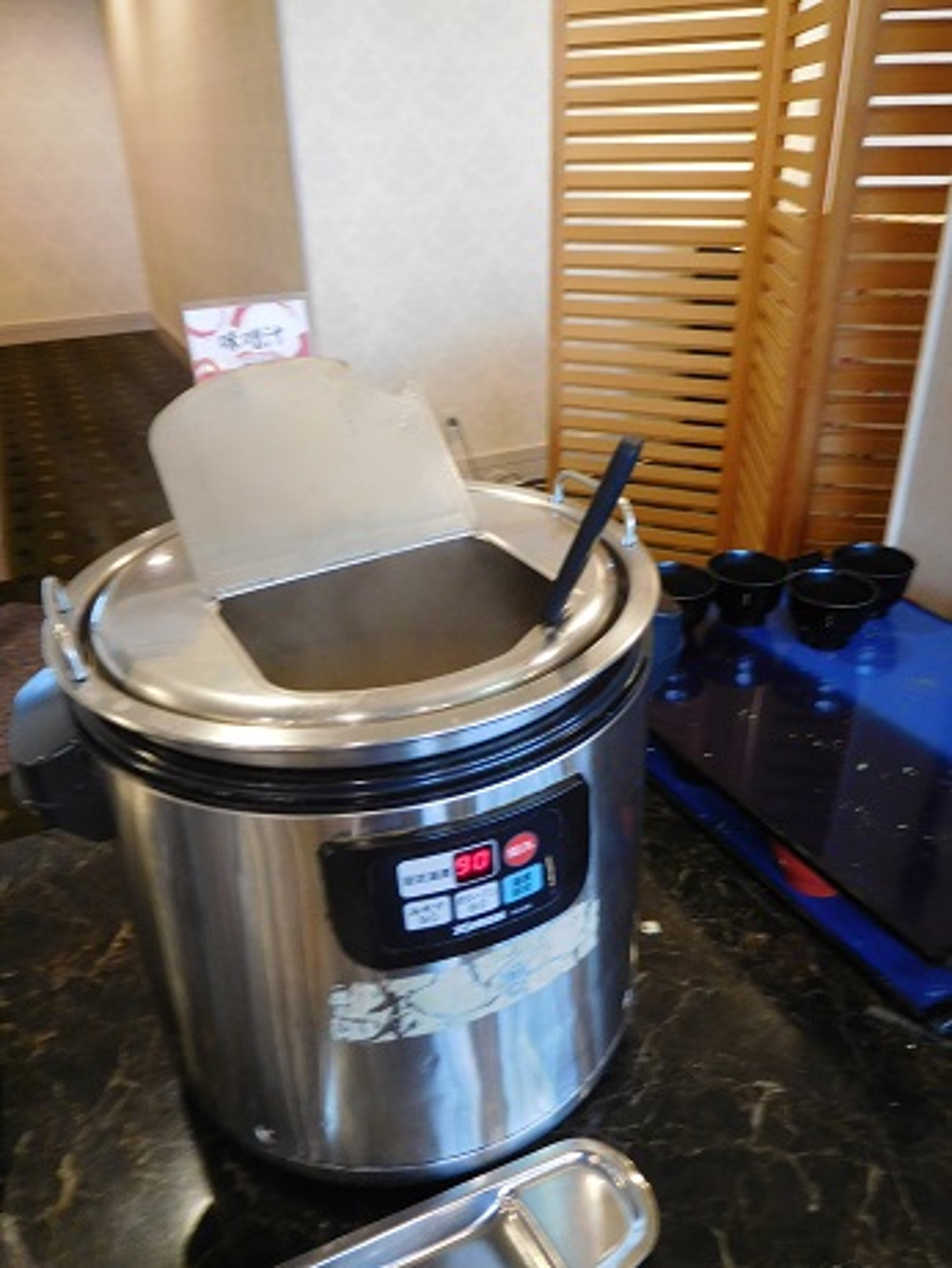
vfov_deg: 69.4
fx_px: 916
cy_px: 634
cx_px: 476
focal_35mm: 25
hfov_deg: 54.9
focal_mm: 4.5
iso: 400
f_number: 3.4
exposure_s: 1/8
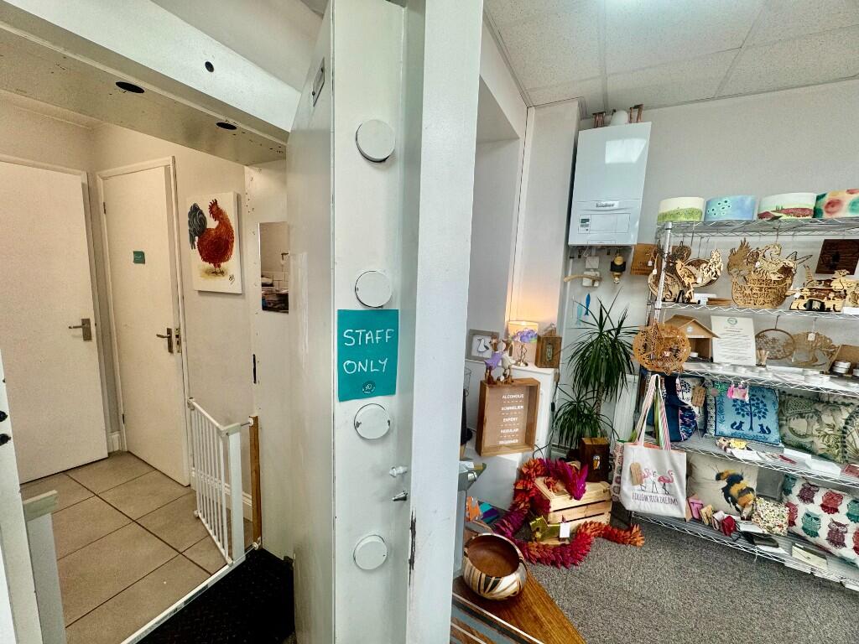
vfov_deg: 85.7
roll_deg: -1.9
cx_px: 430
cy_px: 322
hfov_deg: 102.1
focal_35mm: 14
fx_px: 347
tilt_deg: -8.5
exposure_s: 1/100
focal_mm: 2.22
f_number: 2.2
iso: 80
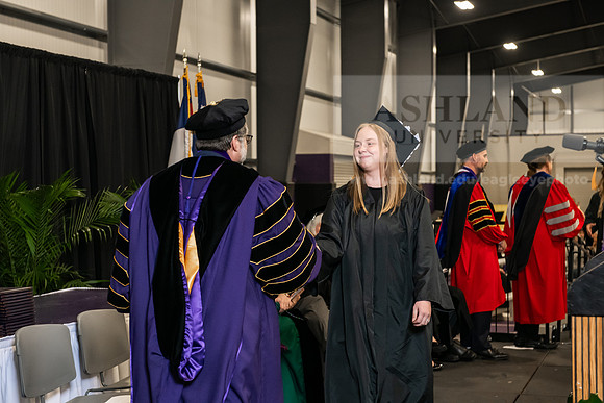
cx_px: 302
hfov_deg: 30.5
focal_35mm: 66
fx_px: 1108
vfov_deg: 20.6
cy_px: 202
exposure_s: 1/200
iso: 2500
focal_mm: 66
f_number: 5
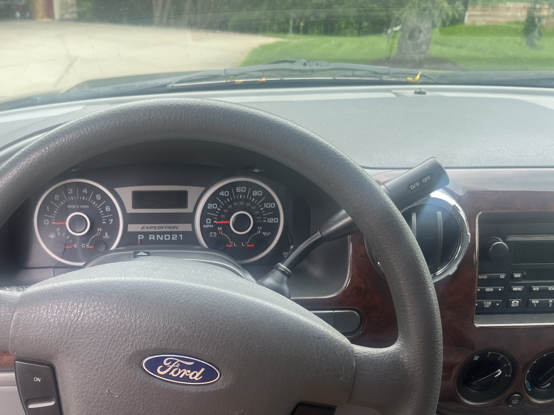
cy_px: 276
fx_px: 592
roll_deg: +1.0
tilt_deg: -24.9
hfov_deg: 48.8
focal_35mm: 37
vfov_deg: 38.2
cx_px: 163
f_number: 1.6
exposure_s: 1/121
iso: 50
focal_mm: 5.1
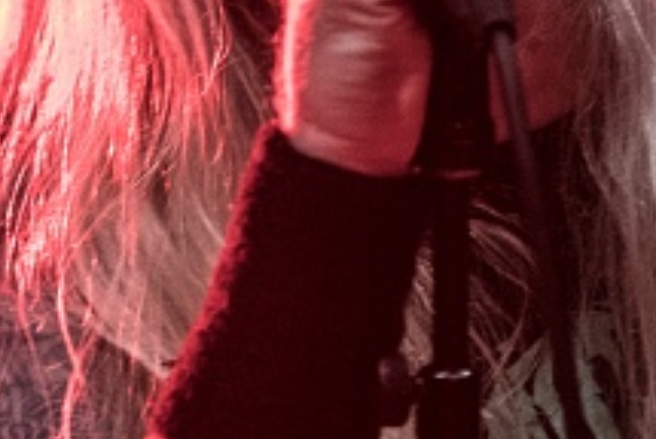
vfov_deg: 3.9
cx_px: 488
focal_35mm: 351
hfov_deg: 5.9
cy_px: -52
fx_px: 6405
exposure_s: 1/100
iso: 1600
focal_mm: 70
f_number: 2.8
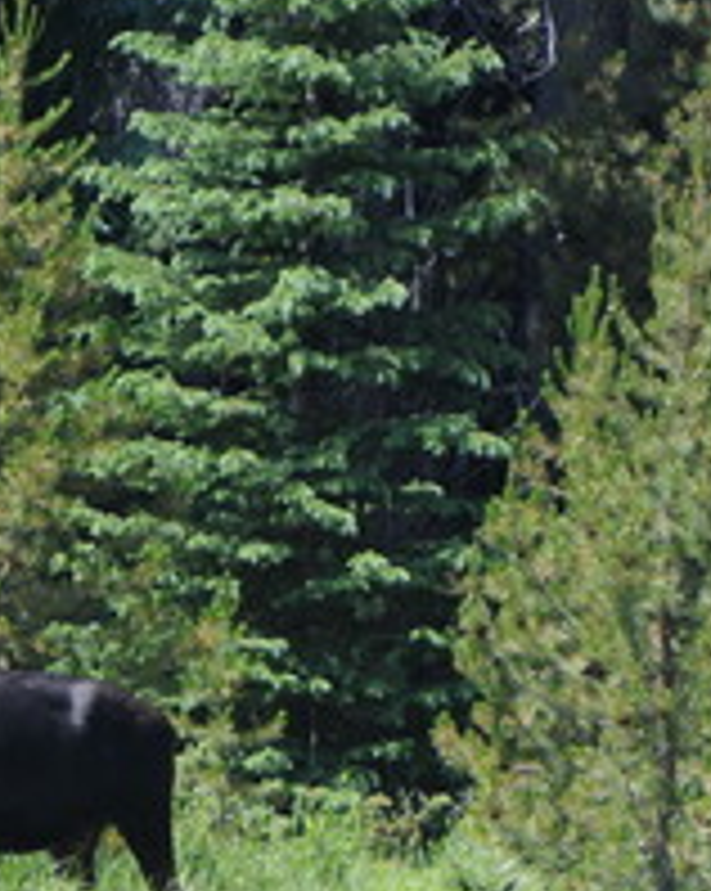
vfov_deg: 1.6
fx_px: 31508
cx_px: -423
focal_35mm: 1196
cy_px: 806
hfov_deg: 1.3
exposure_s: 1/250
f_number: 8
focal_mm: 300
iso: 200
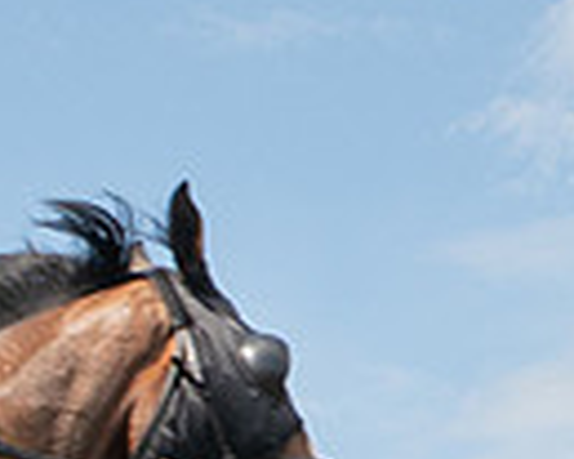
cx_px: 568
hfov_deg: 8.7
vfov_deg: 7.0
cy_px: 255
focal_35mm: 221
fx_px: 3752
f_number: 8
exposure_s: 1/1100
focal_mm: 20
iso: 800
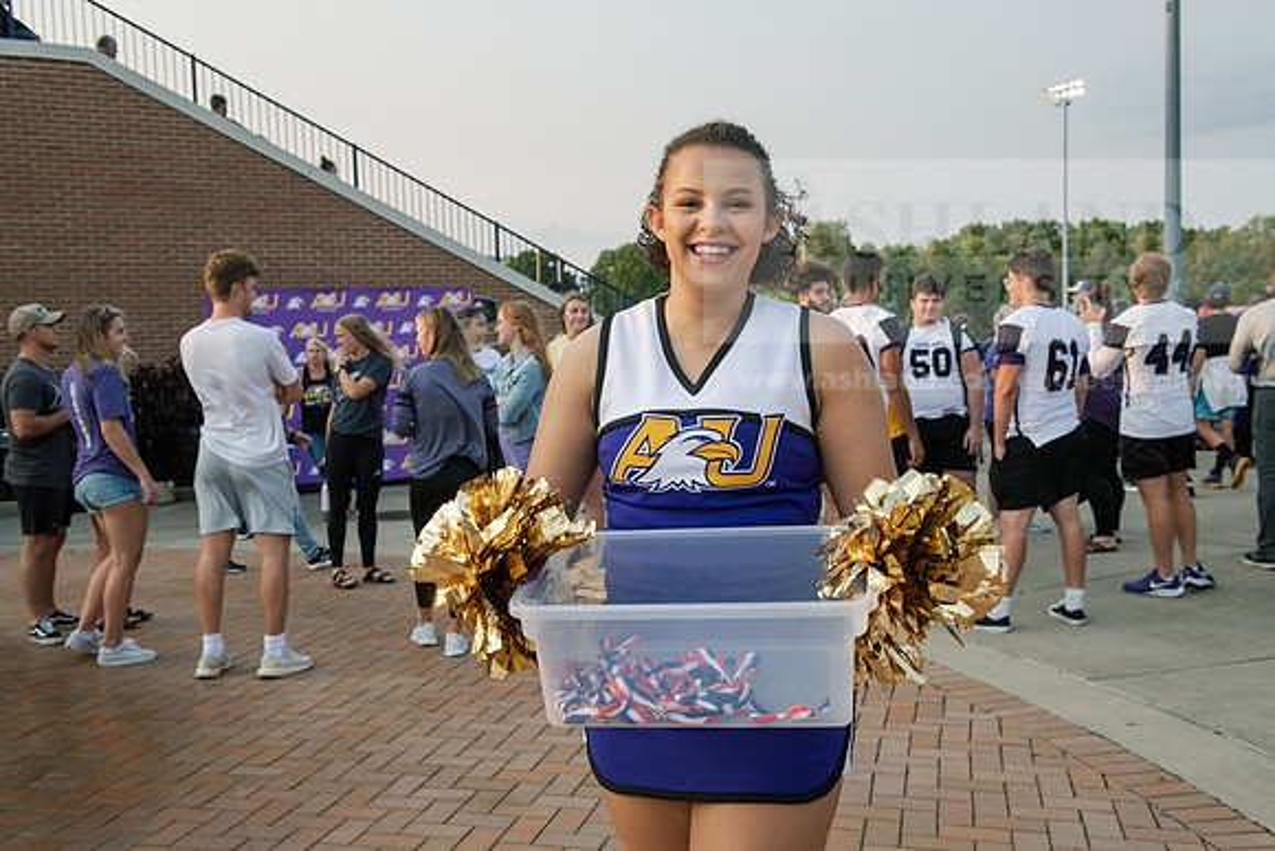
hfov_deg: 53.1
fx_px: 1275
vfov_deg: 36.9
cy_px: 426
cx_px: 638
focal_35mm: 36
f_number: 6.3
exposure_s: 1/200
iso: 250
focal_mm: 36
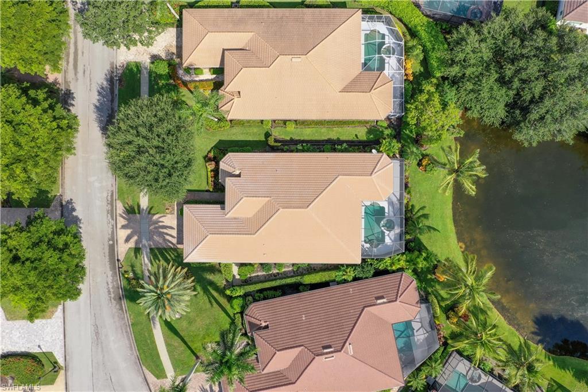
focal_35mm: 28
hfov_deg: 65.5
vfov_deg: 46.4
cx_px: 294
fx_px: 457
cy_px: 196
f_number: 5.6
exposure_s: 1/320
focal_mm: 10.26
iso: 100
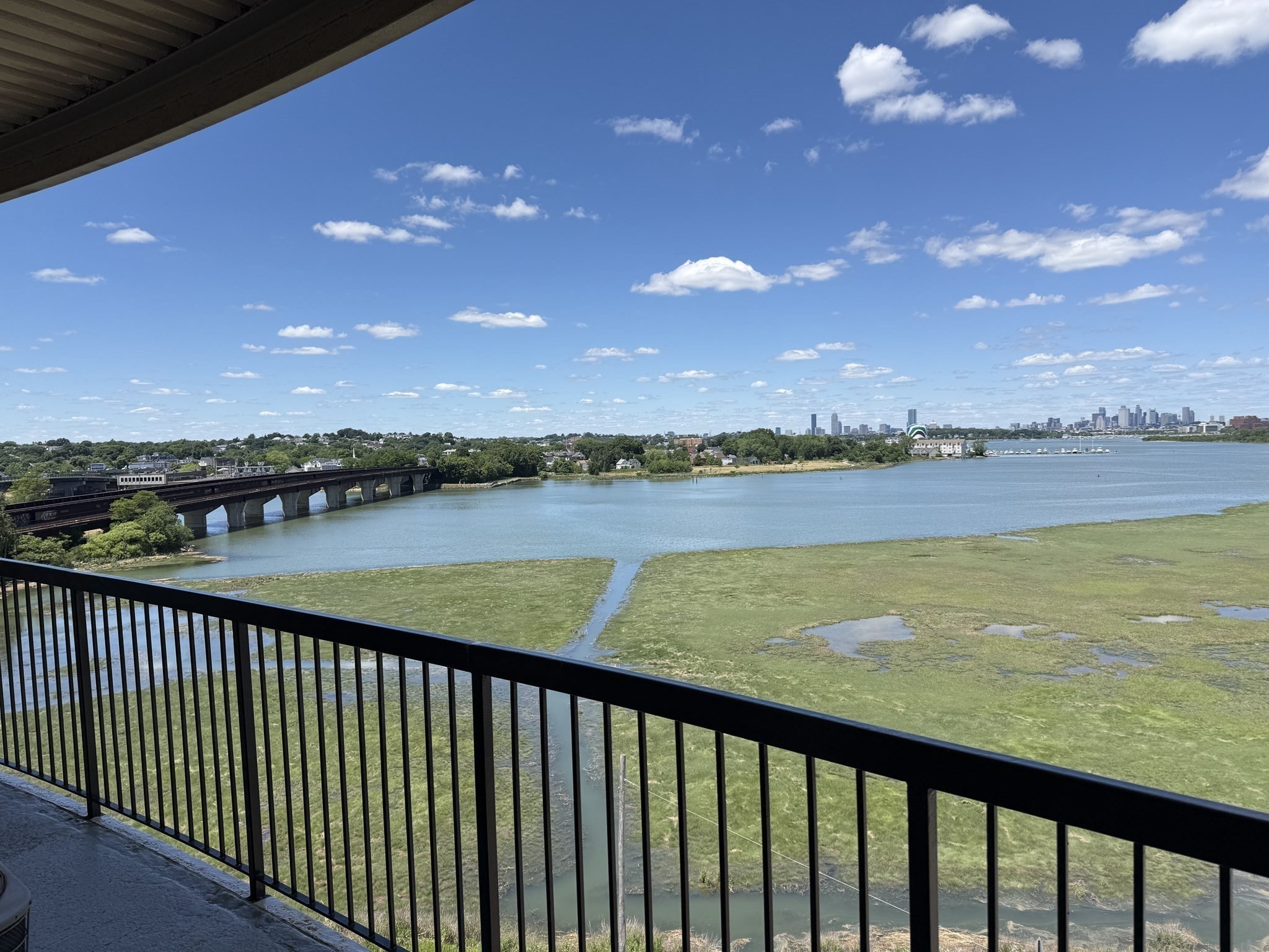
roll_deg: +1.1
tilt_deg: -2.9
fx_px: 880
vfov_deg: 56.8
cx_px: 634
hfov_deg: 71.6
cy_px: 476
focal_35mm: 24
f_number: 1.78
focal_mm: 6.76
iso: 80
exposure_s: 1/5319
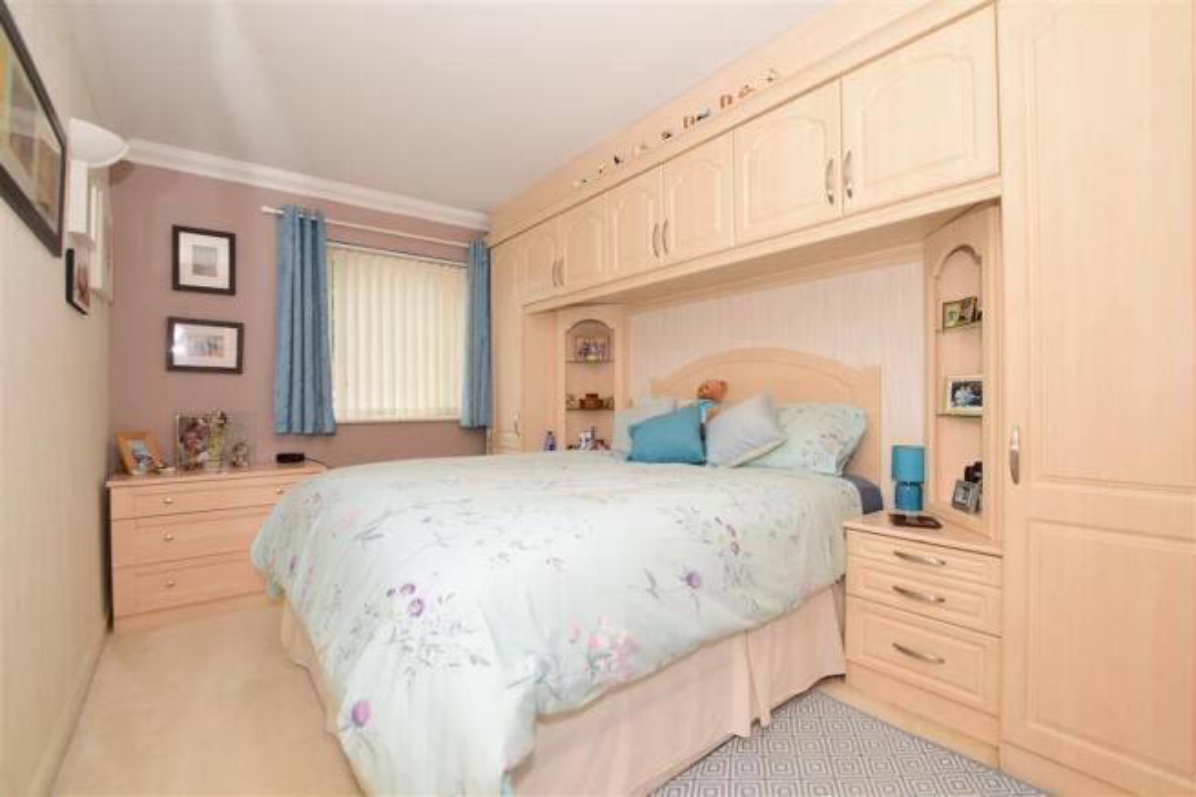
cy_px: 398
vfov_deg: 77.3
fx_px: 498
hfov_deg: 100.4
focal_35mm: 15
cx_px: 598
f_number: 7.1
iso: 400
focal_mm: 10
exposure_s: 1/40
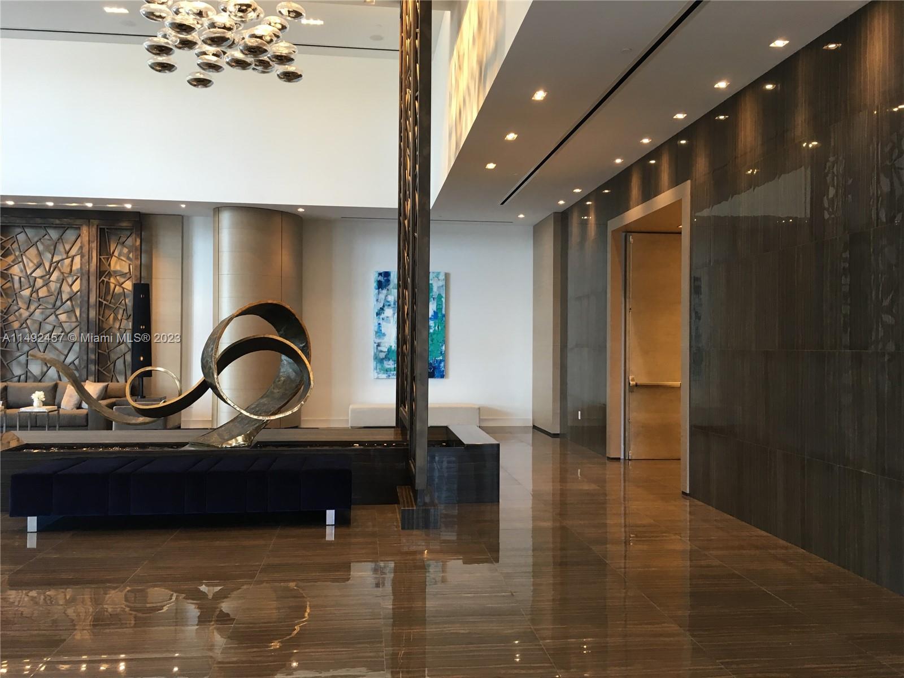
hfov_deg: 61.7
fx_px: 757
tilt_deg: +0.8
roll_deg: -0.1
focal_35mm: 29
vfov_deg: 48.2
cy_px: 339
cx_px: 452
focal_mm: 4.15
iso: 50
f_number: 2.2
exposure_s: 1/30
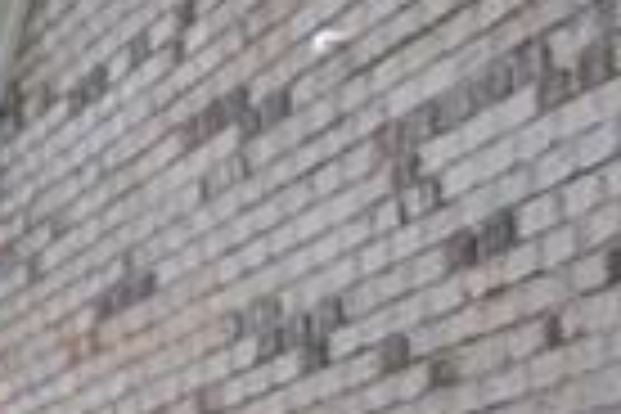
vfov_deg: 6.7
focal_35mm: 201
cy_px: 722
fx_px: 3467
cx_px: -1503
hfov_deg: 8.1
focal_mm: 18
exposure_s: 1/50
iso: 200
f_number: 3.5
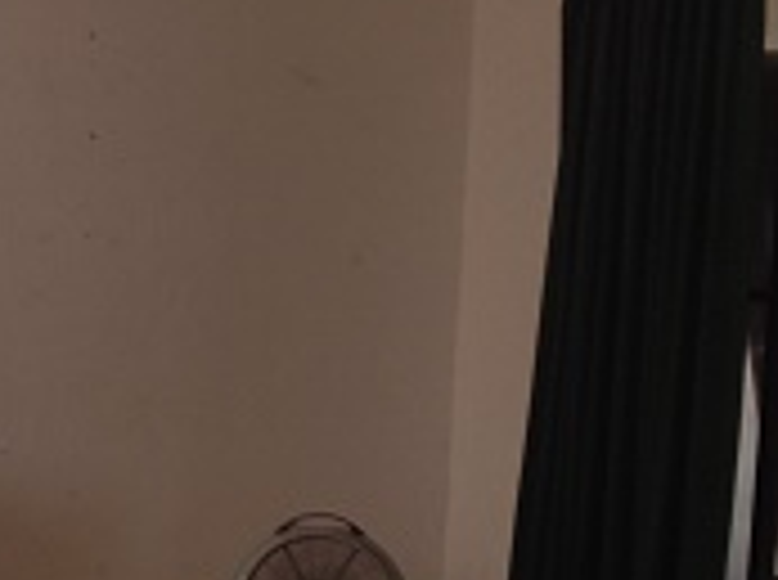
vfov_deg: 10.2
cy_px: 735
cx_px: -207
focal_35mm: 142
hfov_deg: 13.5
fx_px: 3185
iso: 50
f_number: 2.4
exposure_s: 1/32
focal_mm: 4.28
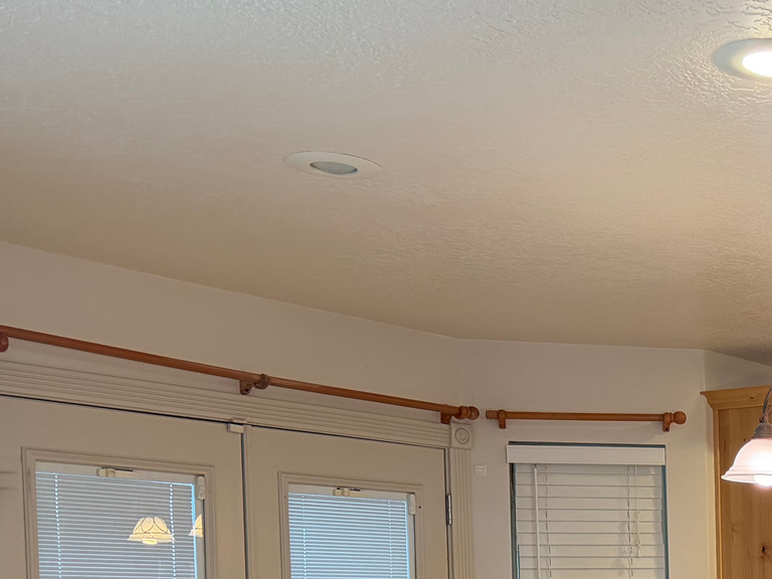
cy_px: 680
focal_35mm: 64
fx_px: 1427
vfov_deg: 21.4
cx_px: 984
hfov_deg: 26.1
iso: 400
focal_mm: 6.76
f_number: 1.78
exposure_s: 1/120
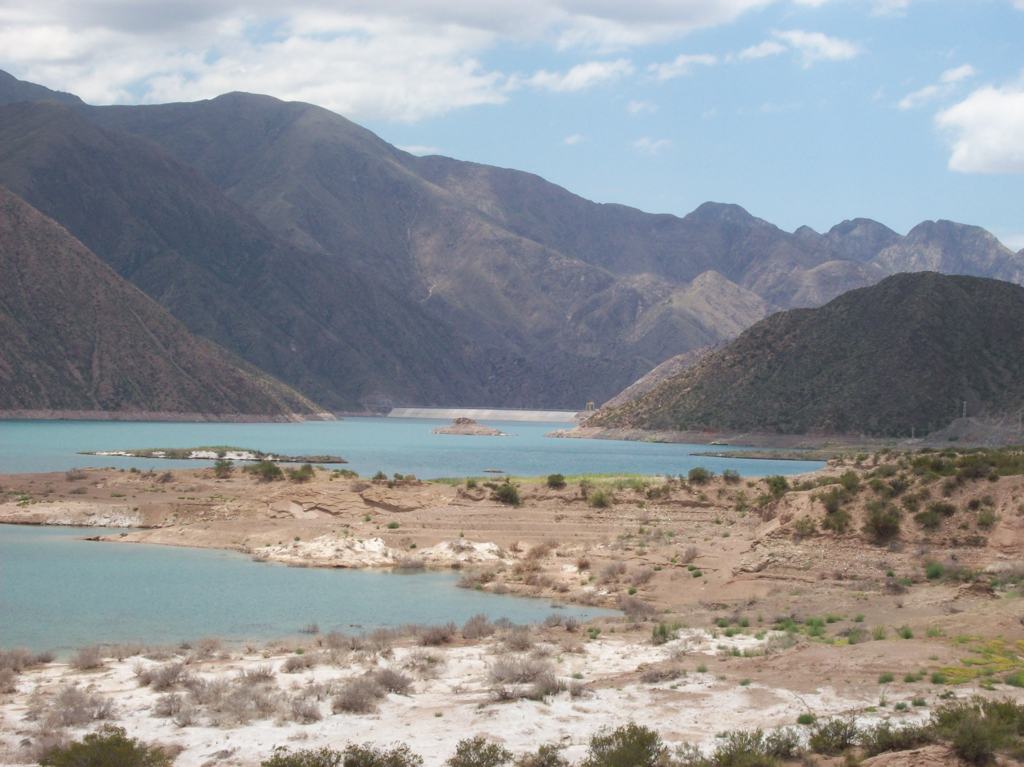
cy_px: 384
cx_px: 512
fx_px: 2573
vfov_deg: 17.0
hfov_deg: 22.5
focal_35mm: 87
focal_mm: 14.3
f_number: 7.6
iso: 80
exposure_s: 1/310
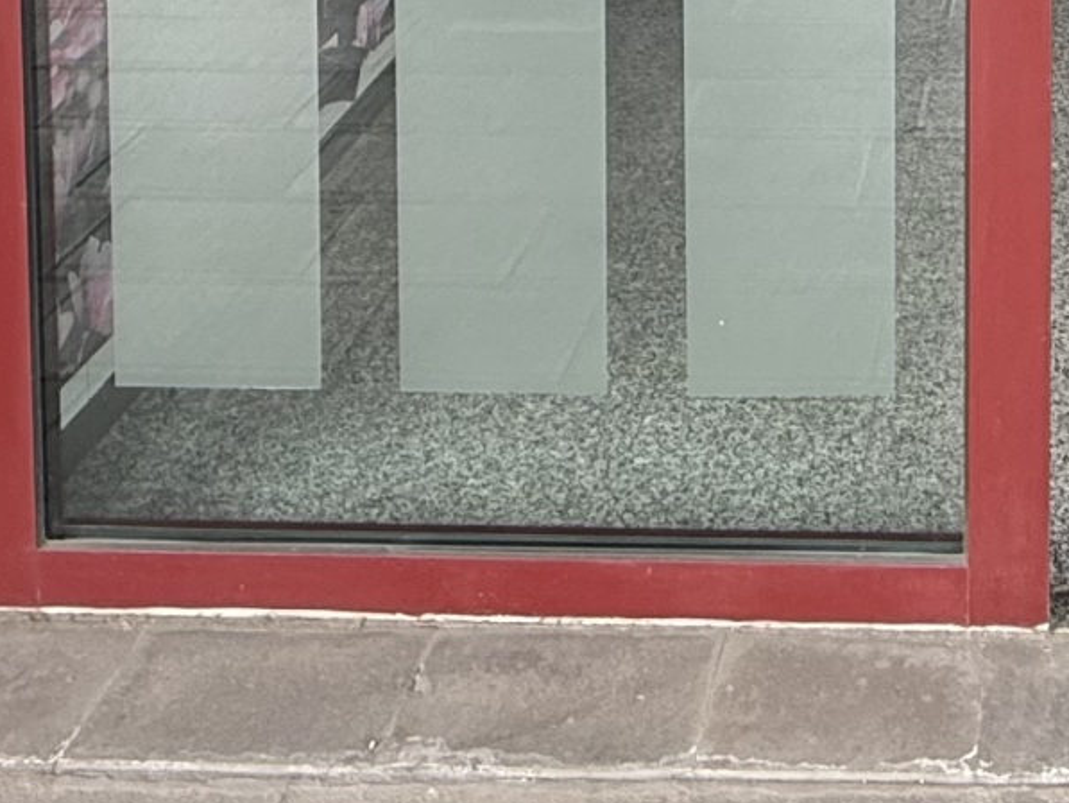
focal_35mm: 60
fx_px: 1853
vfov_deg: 19.5
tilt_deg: -3.2
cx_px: 1055
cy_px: -563
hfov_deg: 30.1
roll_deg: -1.4
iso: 100
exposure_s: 1/99
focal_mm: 2.22
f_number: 2.2
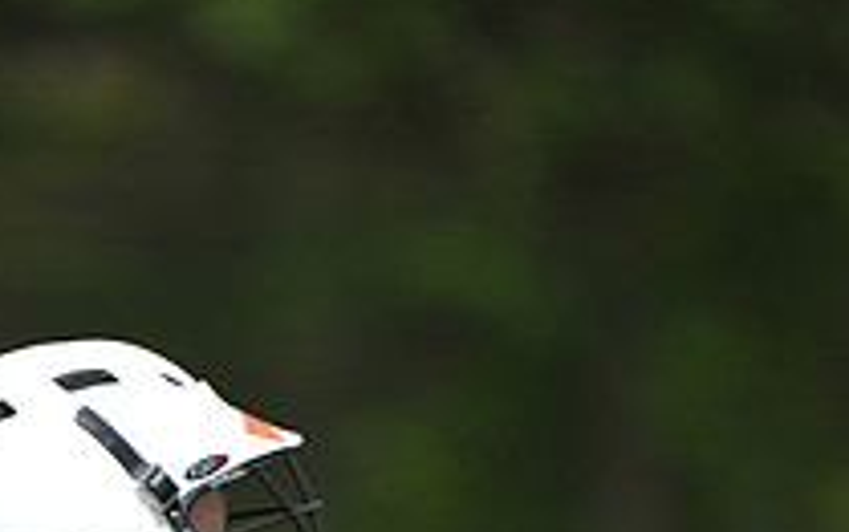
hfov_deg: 2.2
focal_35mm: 959
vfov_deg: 1.4
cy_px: 954
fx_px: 22207
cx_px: 106
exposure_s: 1/5000
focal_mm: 340
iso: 640
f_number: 4
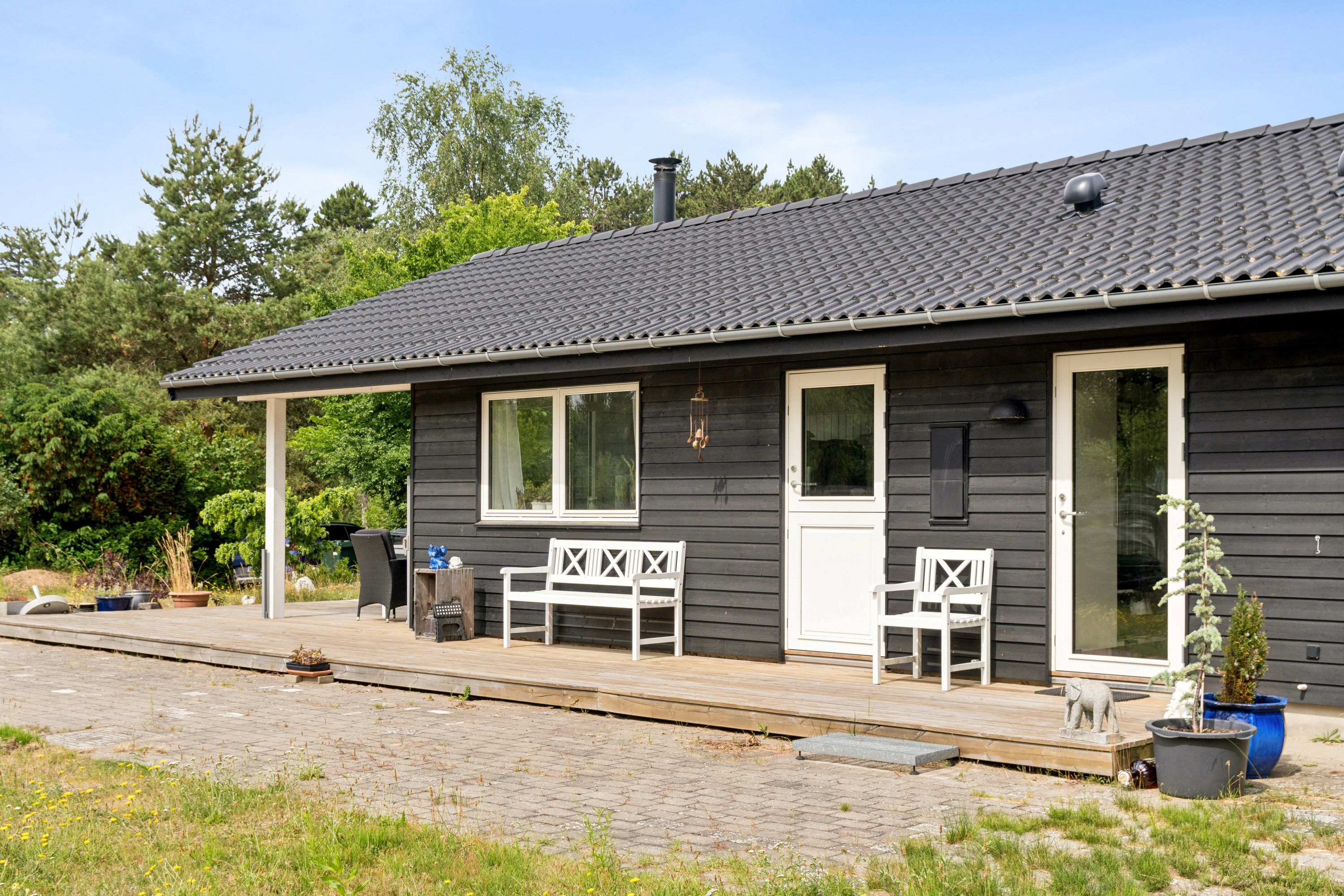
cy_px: 448
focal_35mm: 40
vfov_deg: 33.0
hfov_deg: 47.9
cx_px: 672
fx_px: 1512
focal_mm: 27
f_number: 8
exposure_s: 1/250
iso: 200
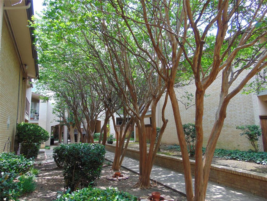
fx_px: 193
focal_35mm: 25
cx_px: 134
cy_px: 100
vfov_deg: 54.9
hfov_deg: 69.4
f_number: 3
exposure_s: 1/100
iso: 80
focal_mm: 4.5
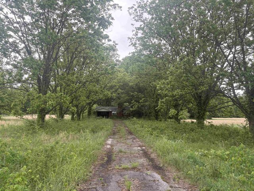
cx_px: 127
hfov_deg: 67.3
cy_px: 96
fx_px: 191
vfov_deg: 53.1
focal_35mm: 26
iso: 64
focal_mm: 5.96
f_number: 1.6
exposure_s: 1/462
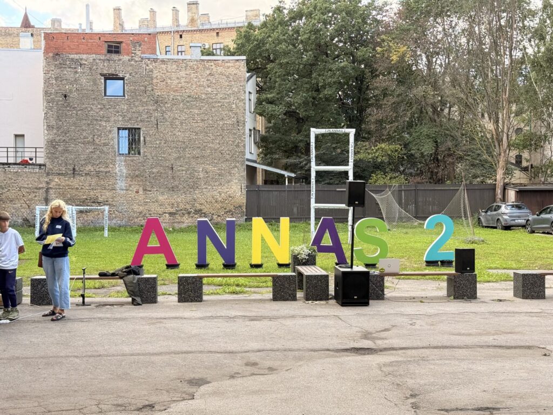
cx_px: 276
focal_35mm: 48
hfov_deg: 39.7
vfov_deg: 30.3
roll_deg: -0.1
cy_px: 208
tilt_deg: +0.1
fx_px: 767
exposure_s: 1/460
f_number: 1.78
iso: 64
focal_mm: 6.76
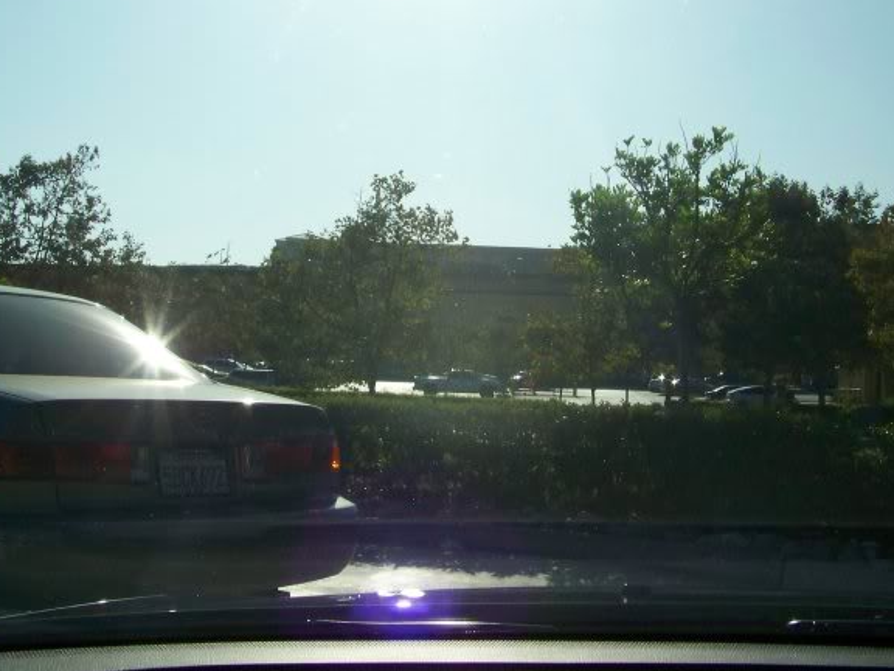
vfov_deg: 28.9
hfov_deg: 38.2
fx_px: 1291
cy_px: 217
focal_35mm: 50
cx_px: 404
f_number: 5.6
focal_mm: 5.85
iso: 200
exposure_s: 1/2000
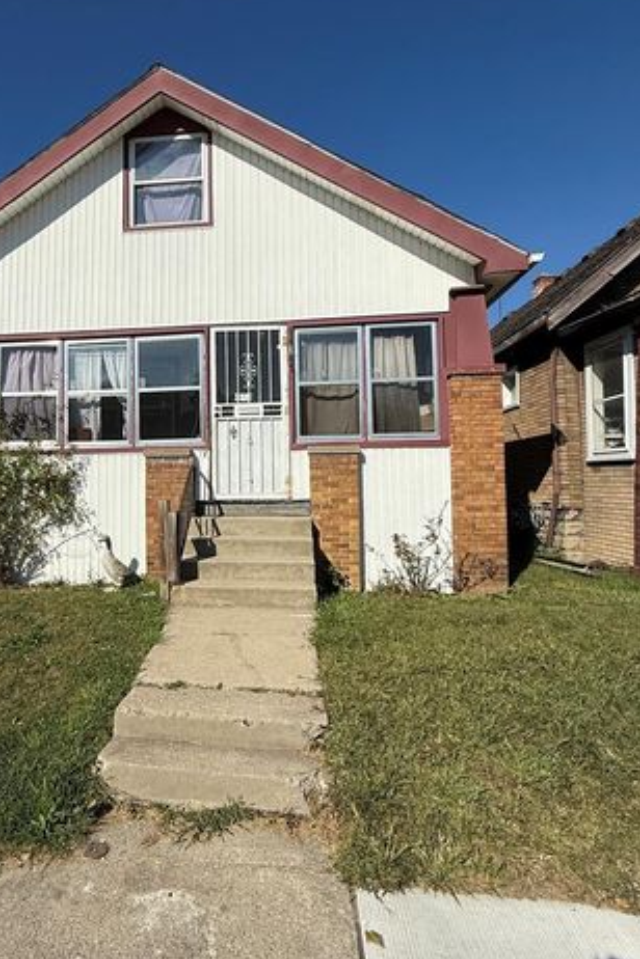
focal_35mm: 21
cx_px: 206
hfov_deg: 58.0
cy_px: 462
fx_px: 560
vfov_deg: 81.2
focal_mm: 2.22
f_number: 2.2
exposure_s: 1/6173
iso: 40
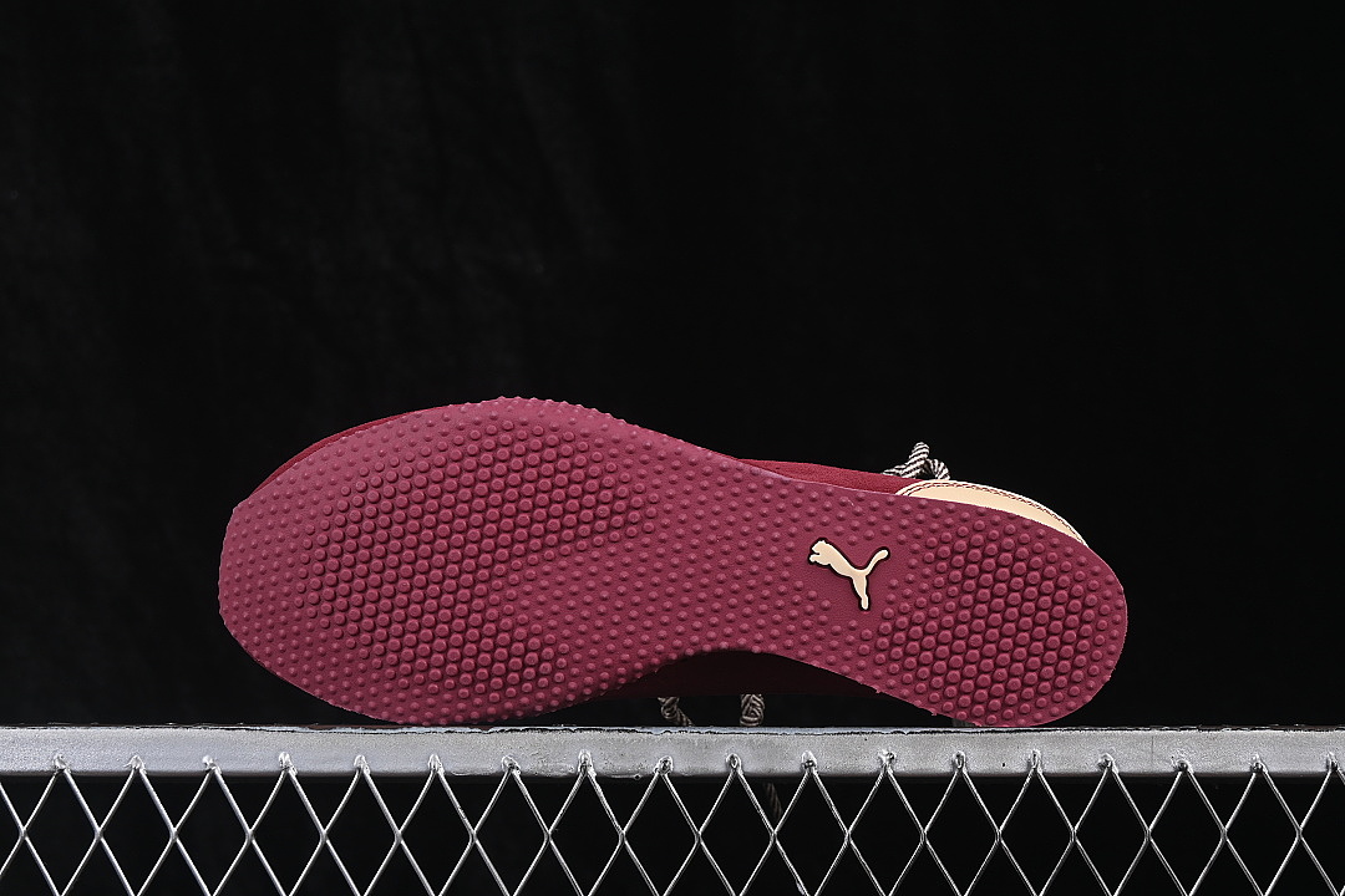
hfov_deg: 27.0
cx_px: 672
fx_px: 2802
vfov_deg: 18.2
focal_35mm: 75
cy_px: 448
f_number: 8
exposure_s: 1/80
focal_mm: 50
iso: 160
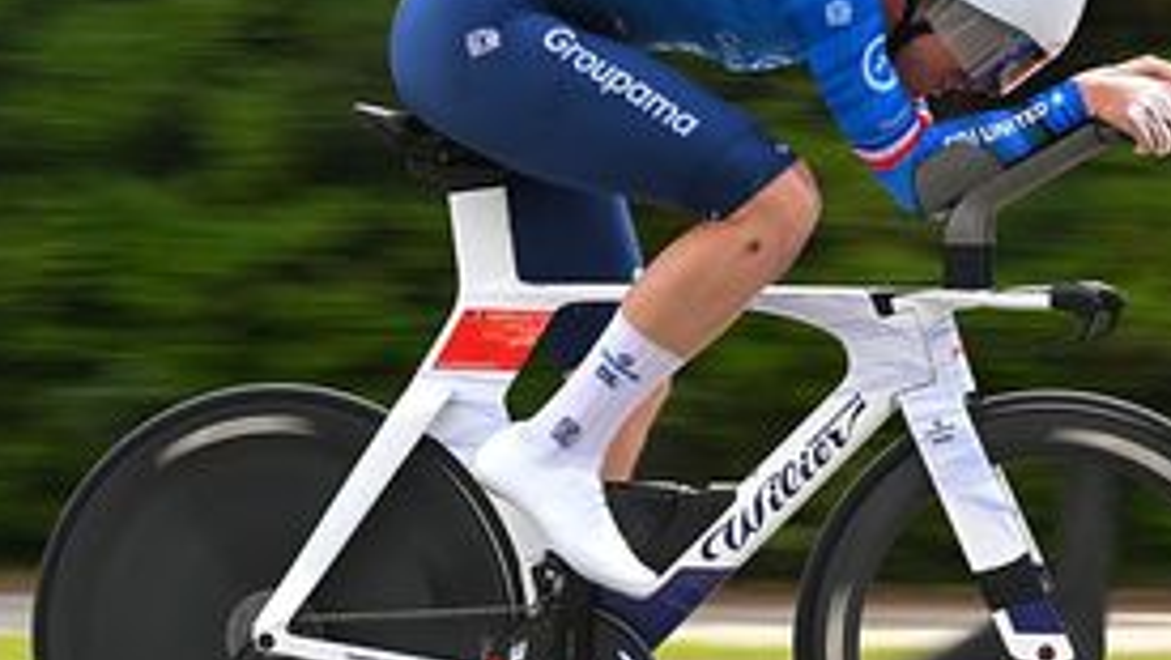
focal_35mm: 198
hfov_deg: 10.9
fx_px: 6151
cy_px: 398
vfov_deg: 6.1
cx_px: 758
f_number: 16
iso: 250
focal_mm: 130
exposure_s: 1/160
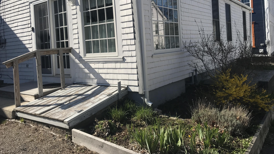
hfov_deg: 62.6
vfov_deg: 37.4
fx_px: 225
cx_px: 138
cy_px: 51
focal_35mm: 31
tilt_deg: -0.5
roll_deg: +3.3
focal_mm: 3.99
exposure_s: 1/2740
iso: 20
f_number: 1.8
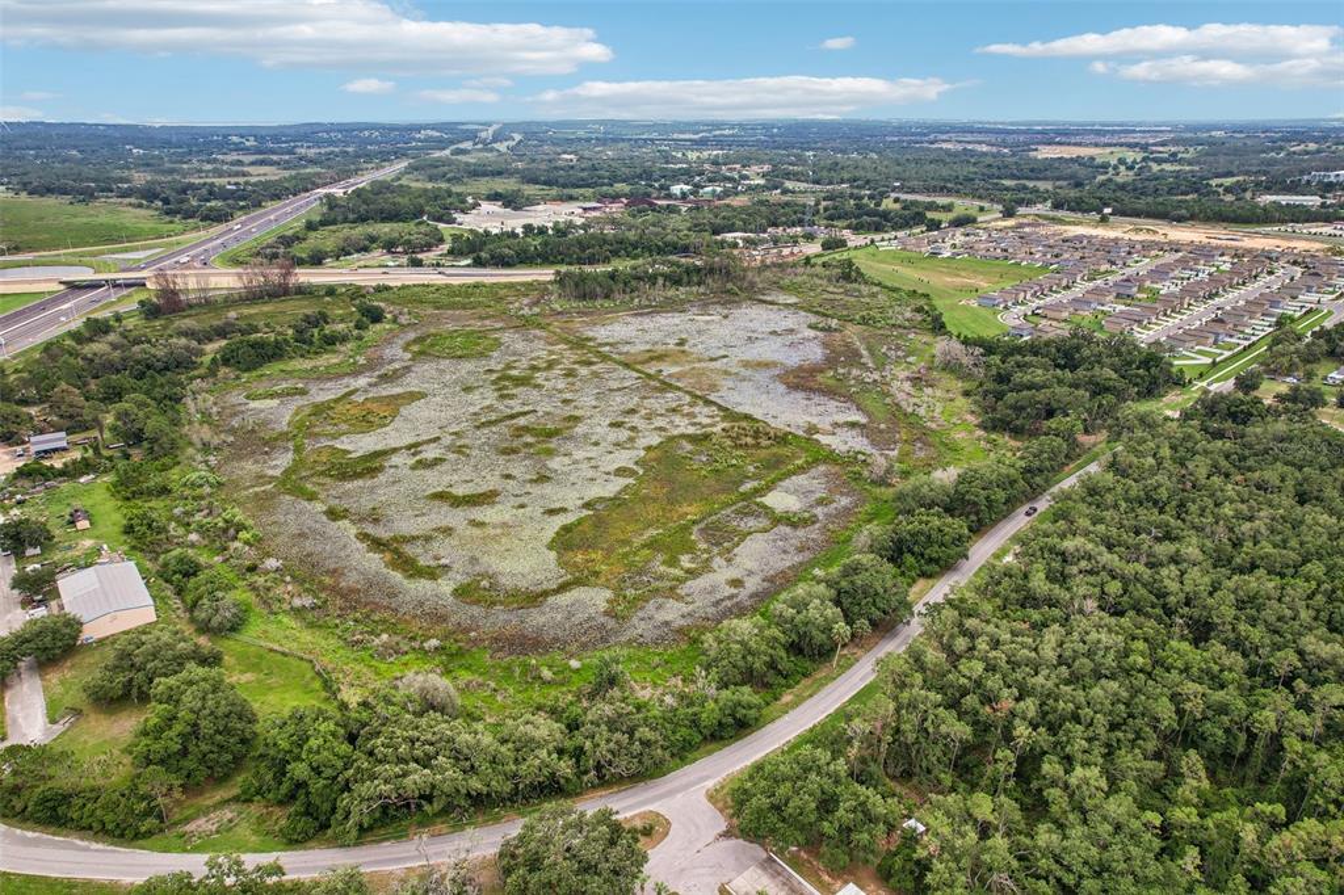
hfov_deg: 78.6
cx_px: 672
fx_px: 821
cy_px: 448
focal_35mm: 22
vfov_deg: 57.2
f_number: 2.8
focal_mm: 8.4
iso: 130
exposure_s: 1/1500
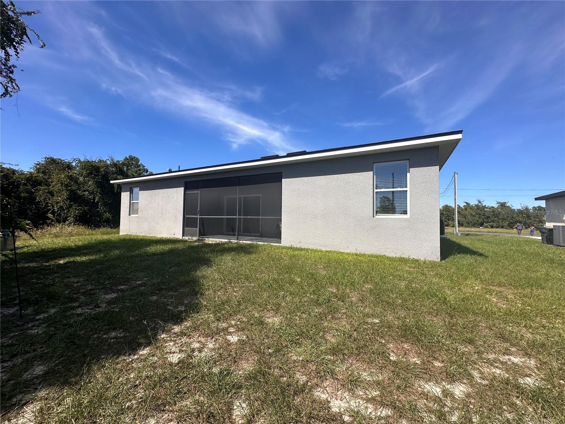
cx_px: 282
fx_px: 229
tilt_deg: +1.6
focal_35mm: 14
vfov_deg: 85.7
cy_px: 212
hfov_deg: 102.1
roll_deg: -0.4
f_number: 2.2
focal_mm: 2.22
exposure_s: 1/1689
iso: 50
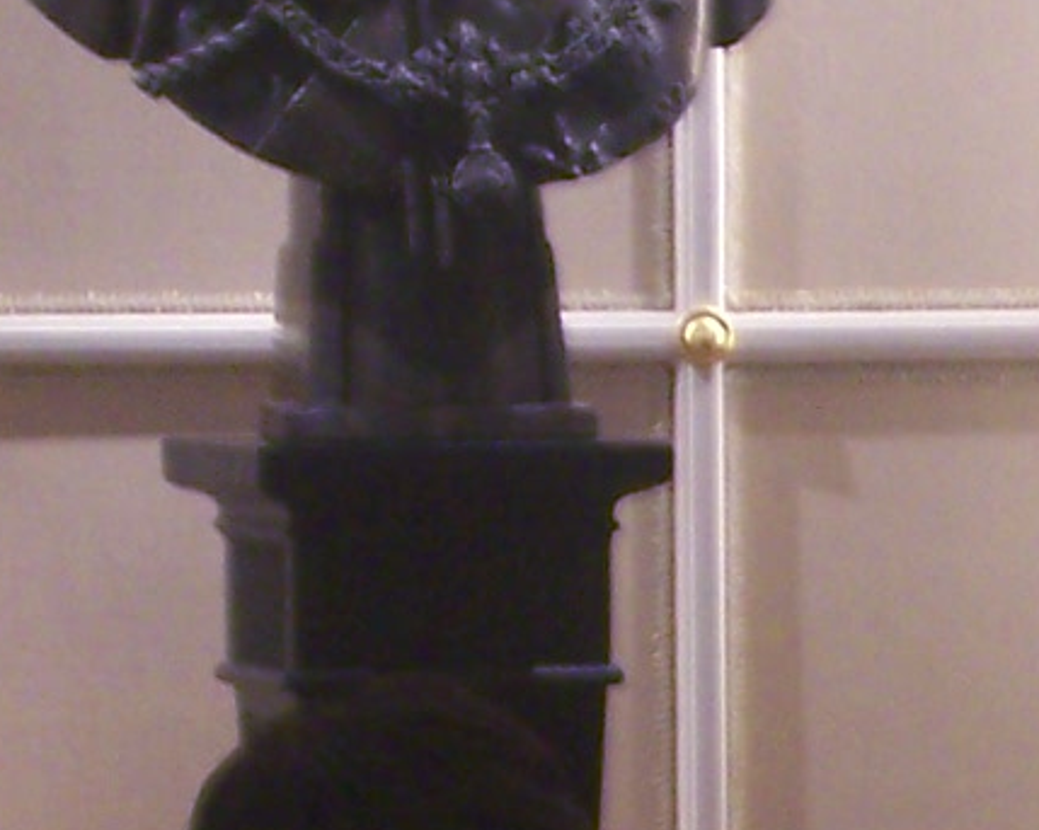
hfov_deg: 4.2
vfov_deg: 3.4
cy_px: 1079
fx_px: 14019
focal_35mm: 456
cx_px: 1475
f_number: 4.3
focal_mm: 14.5
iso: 160
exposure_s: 1/8
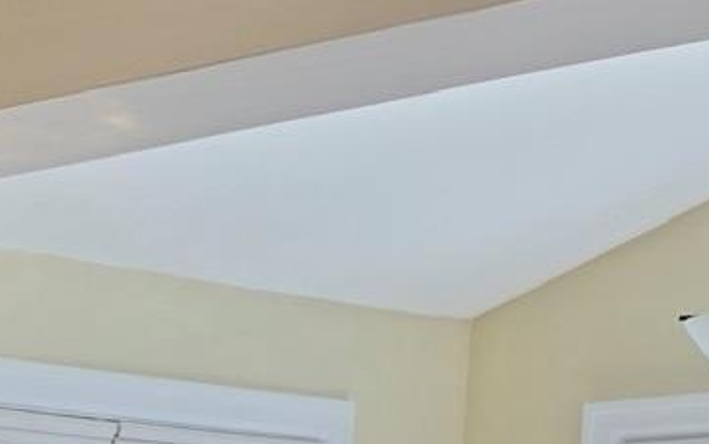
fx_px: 2649
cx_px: -450
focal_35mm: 137
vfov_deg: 8.5
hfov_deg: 14.0
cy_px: 1149
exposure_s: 1/120
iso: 32
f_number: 1.4
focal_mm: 6.5
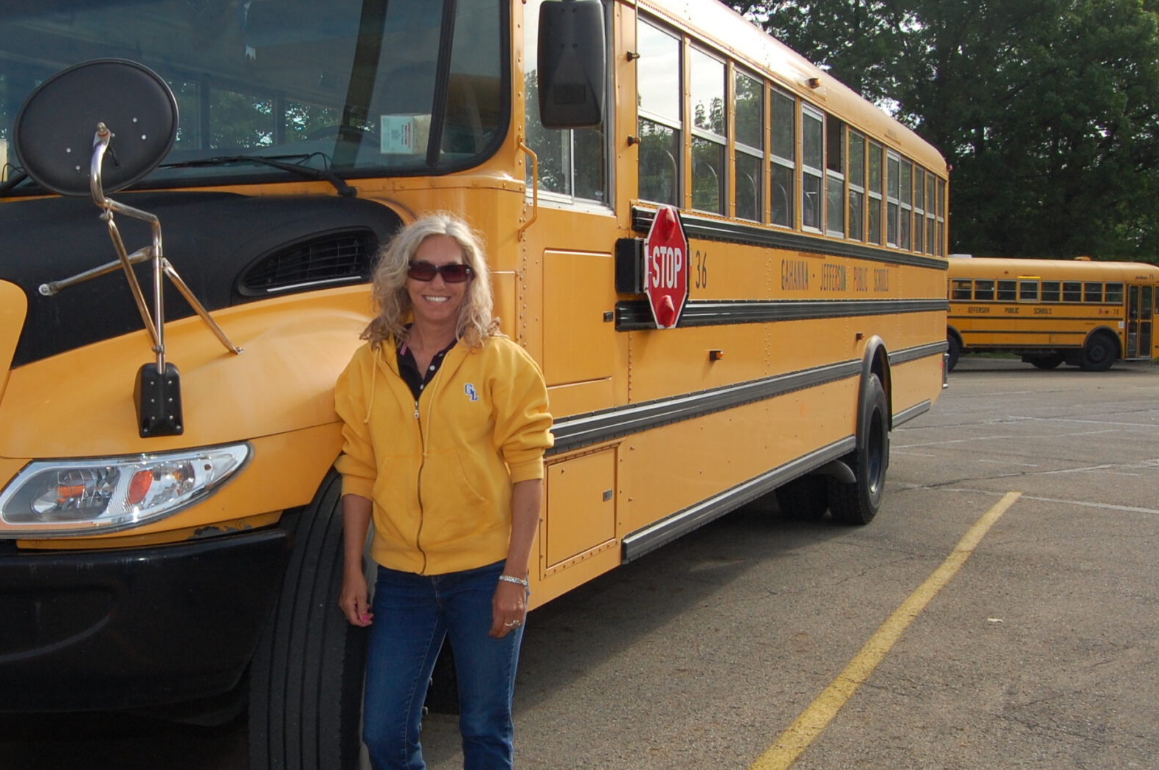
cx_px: 364
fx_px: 1415
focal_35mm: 44
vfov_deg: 30.4
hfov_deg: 43.8
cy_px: 400
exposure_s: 1/500
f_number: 9
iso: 400
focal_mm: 18
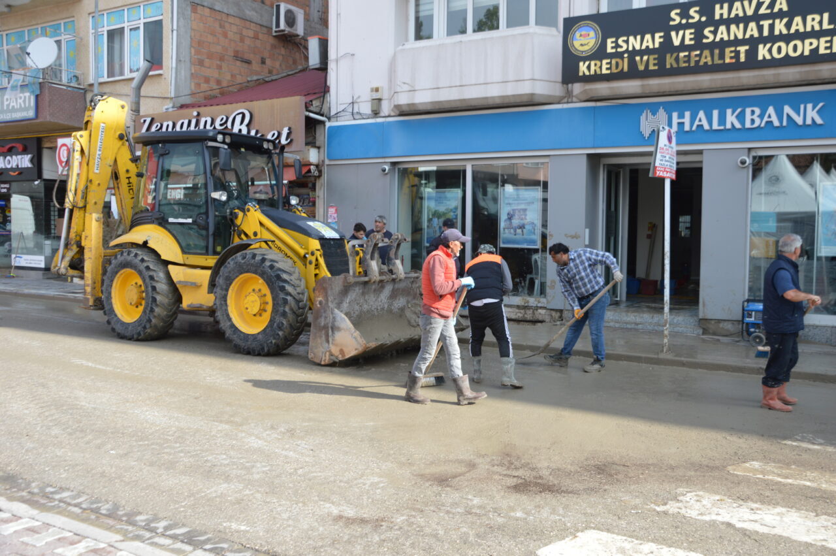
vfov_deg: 39.9
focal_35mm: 33
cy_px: 278
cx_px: 418
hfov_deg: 57.3
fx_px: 766
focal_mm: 22
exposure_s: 1/160
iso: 100
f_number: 6.3
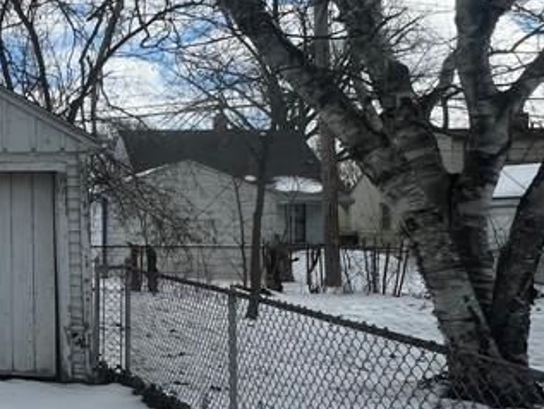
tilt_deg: +0.2
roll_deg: +0.2
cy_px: 189
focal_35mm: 42
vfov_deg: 34.4
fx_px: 660
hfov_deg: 32.4
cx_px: -180
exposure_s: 1/1672
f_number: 1.8
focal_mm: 1.57
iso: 32
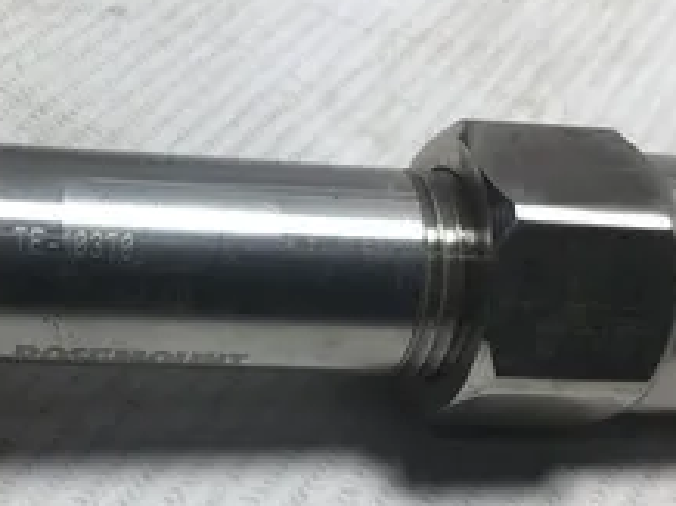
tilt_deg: -49.8
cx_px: 177
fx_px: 1112
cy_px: 332
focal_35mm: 57
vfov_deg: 25.5
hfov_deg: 33.2
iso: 32
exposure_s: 1/120
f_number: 2.4
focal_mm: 3.3
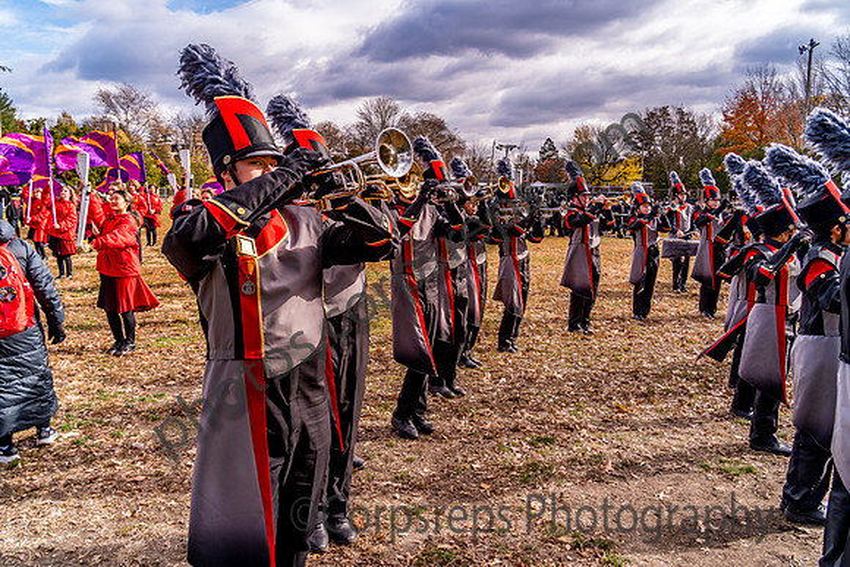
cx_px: 425
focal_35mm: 28
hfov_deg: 65.5
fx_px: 661
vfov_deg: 46.4
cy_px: 284
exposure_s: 1/1600
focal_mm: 28
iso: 800
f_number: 6.3
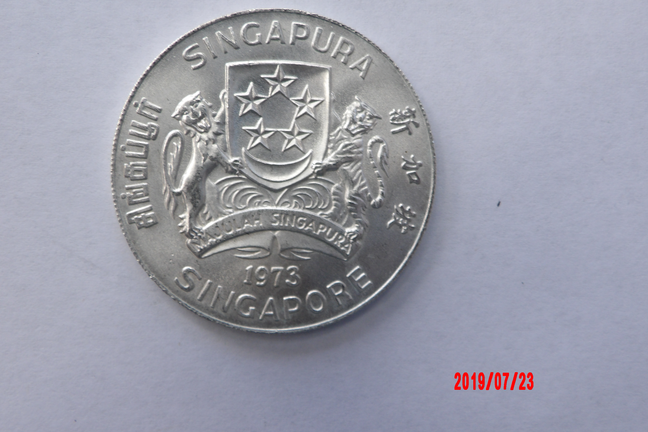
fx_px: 792
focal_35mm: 44
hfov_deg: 44.5
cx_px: 323
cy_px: 191
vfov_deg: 30.5
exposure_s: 1/30
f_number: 4.9
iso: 127
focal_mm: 7.6
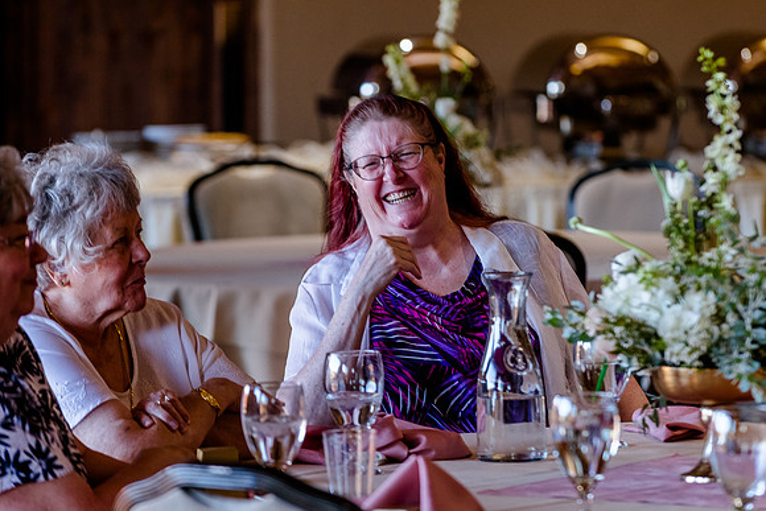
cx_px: 380
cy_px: 222
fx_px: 4587
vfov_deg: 6.4
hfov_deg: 9.5
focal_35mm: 216
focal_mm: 160
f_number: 4
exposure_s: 1/125
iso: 1000
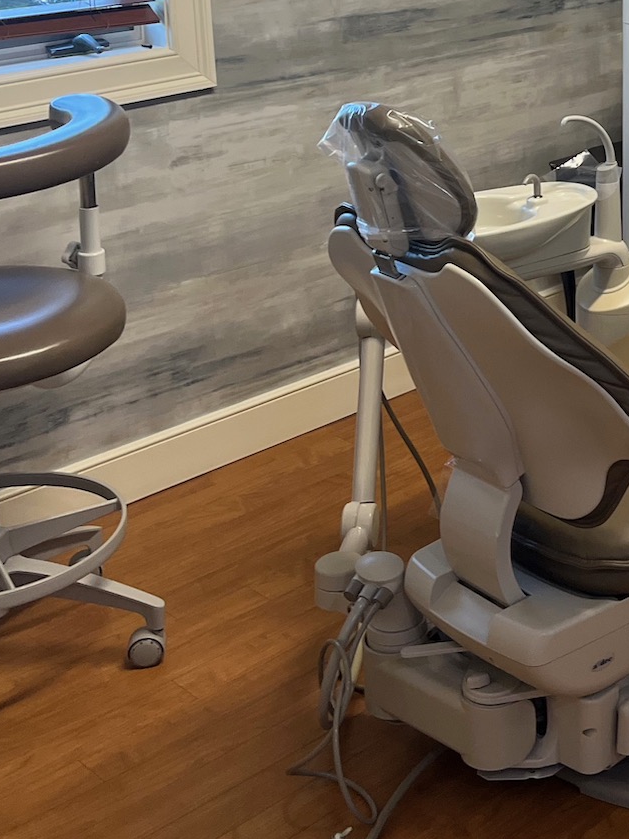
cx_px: 727
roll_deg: +1.5
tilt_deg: -11.1
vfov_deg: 29.6
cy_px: 48
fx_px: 1503
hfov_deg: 22.1
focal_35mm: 62
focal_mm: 5.1
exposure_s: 1/120
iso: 125
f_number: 1.6
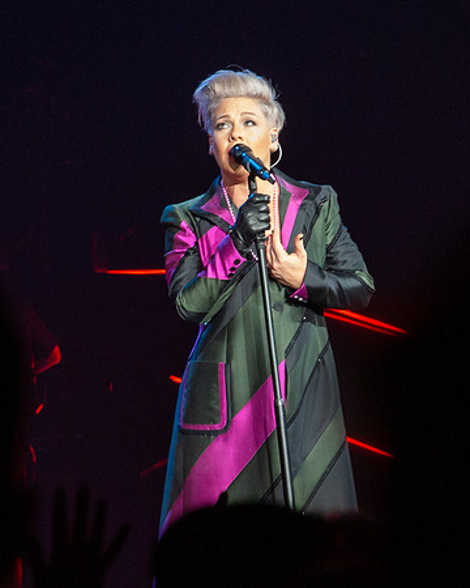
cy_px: 225
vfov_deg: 3.1
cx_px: 254
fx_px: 10866
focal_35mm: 625
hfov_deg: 2.5
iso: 800
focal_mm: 110
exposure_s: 1/100
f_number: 5.6
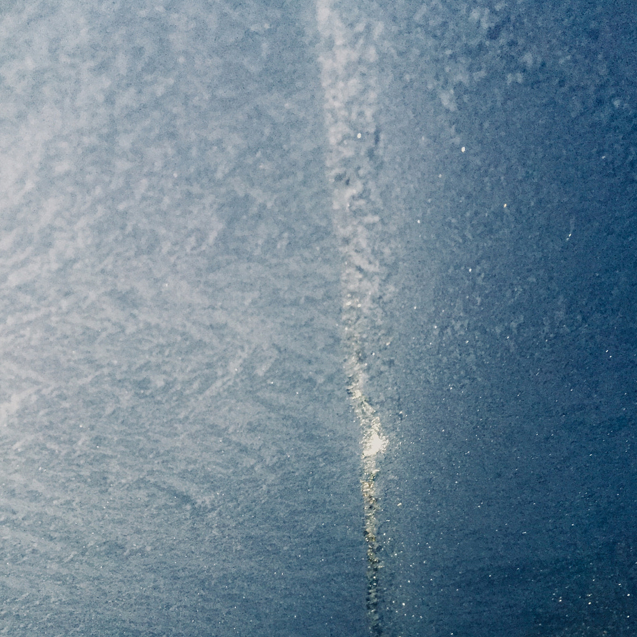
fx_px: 729
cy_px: 424
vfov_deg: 46.5
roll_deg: +1.0
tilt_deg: +12.7
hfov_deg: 47.2
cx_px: 323
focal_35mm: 35
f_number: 2.2
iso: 250
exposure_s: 1/24
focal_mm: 4.15
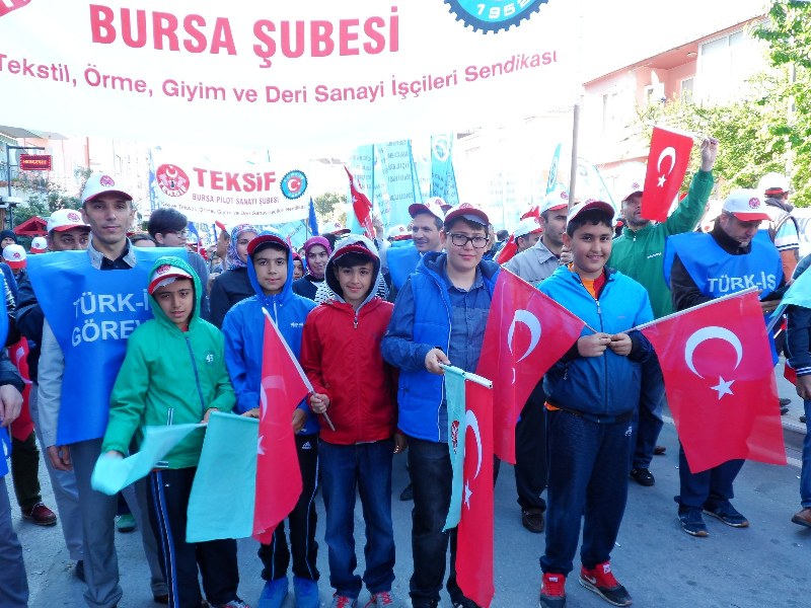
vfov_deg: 49.7
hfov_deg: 63.4
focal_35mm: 28
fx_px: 656
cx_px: 406
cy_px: 304
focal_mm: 4.9
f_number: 3.1
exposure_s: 1/60
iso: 80
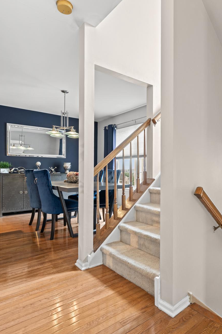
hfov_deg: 56.2
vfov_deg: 78.6
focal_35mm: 22
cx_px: 145
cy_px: 172
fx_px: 203
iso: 500
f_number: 6.3
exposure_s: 1/2.5
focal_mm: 14
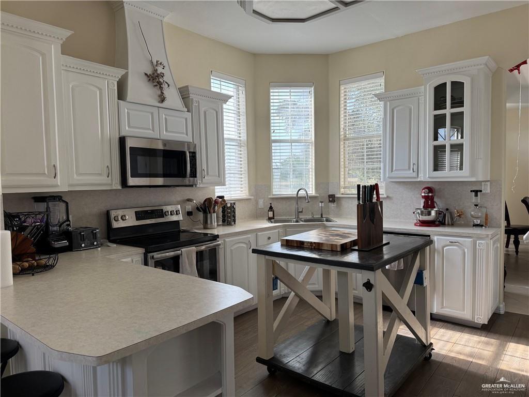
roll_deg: +1.0
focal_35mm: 24
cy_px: 198
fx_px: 367
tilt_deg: -3.4
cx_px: 264
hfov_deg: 71.6
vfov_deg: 56.8
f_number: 1.78
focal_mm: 6.76
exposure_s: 1/287
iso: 80
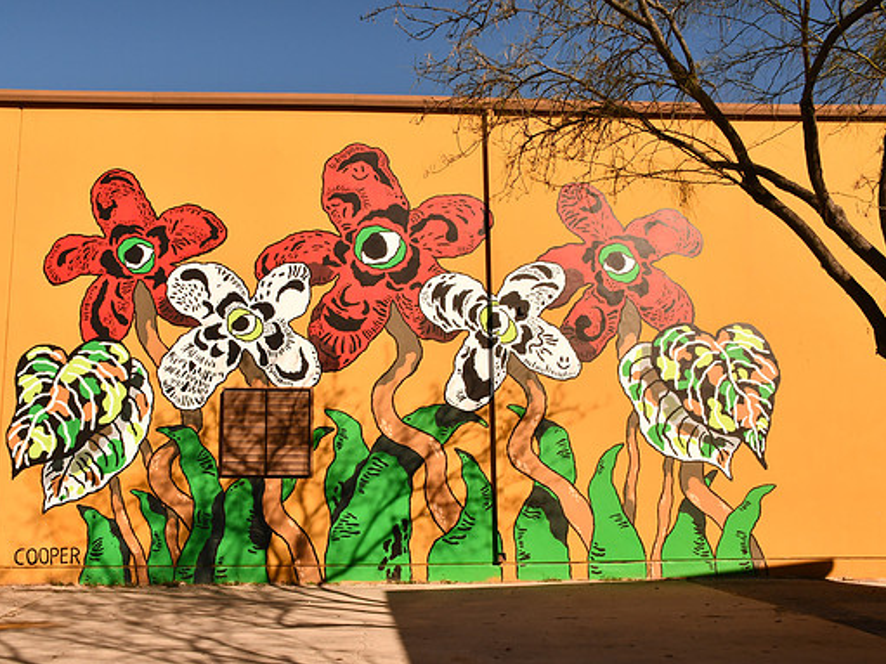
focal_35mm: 36
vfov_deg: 39.6
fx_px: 921
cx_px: 399
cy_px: 334
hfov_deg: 51.3
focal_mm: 22
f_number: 18
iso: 400
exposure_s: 1/500
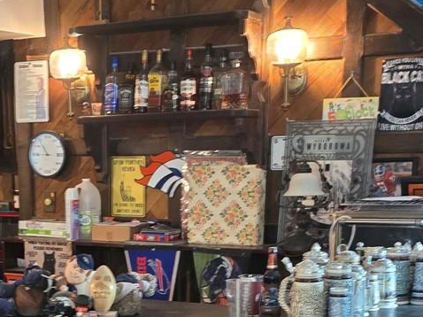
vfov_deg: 18.2
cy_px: 379
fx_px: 940
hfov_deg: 24.9
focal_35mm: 77
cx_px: 77
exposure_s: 1/40
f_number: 1.7
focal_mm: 6.3
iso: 1600
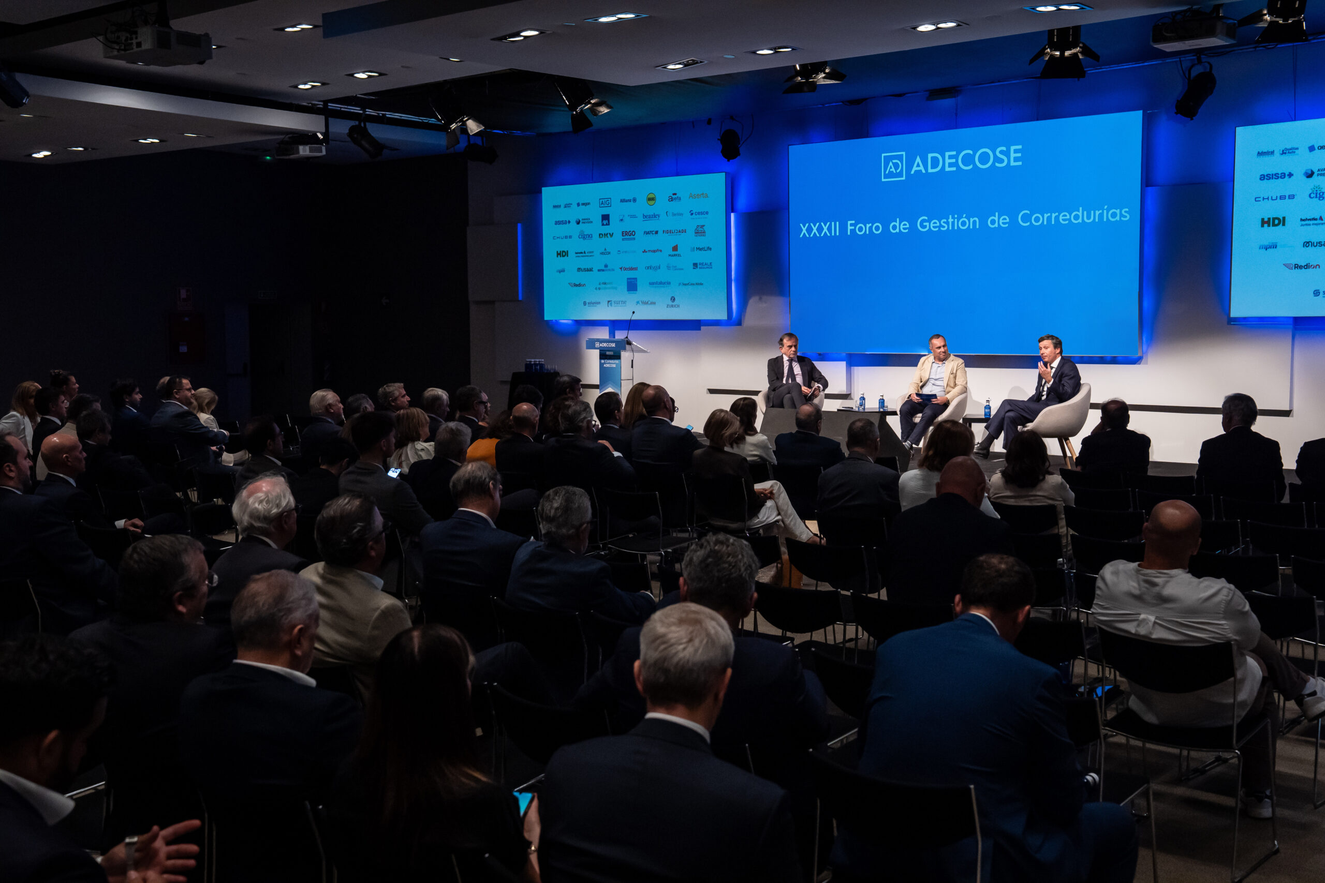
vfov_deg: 32.6
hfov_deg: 47.4
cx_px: 662
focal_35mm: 41
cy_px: 442
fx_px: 1509
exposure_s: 1/100
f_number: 5.6
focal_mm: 41
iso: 2500
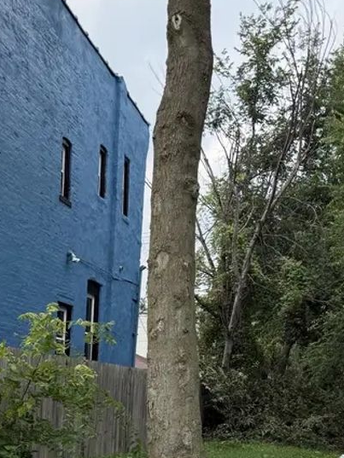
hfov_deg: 23.9
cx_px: 226
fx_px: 808
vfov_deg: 30.6
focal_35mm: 61
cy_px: 392
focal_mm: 6.76
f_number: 1.78
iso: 100
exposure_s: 1/2053
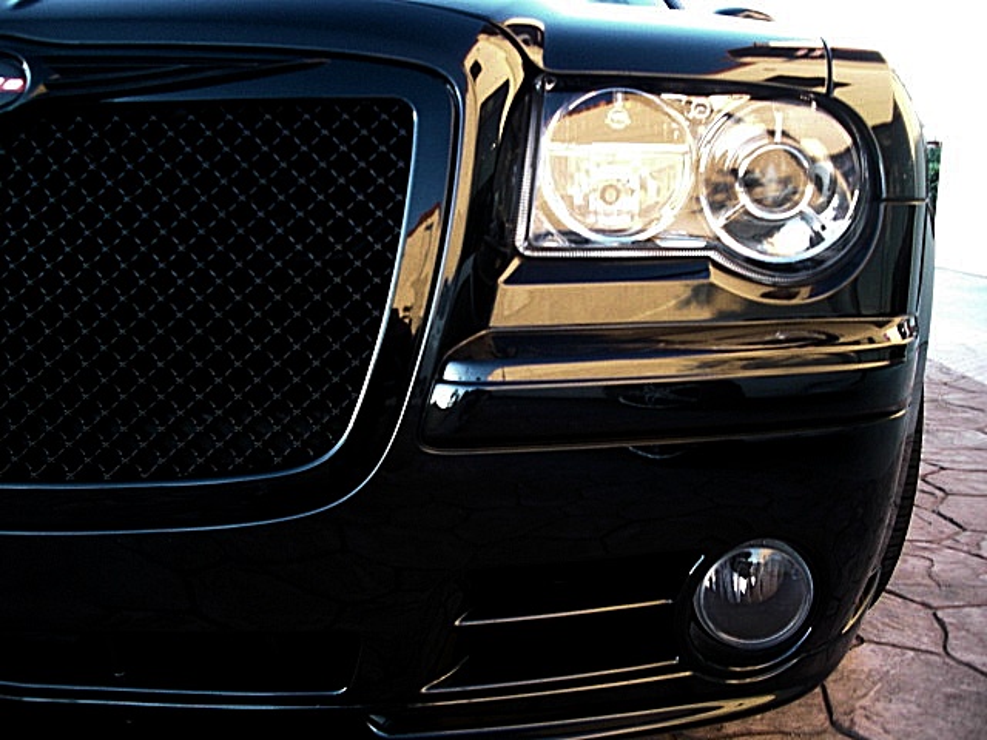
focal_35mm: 36
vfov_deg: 39.7
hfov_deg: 51.4
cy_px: 370
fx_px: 1026
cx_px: 494
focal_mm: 6.3
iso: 400
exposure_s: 1/100
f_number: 2.8
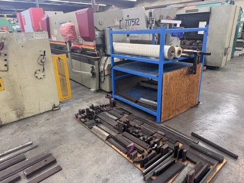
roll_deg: +1.4
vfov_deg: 56.8
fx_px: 169
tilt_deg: -20.9
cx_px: 122
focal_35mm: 24
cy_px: 92
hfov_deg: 71.6
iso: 160
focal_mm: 6.76
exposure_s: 1/60
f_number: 1.78
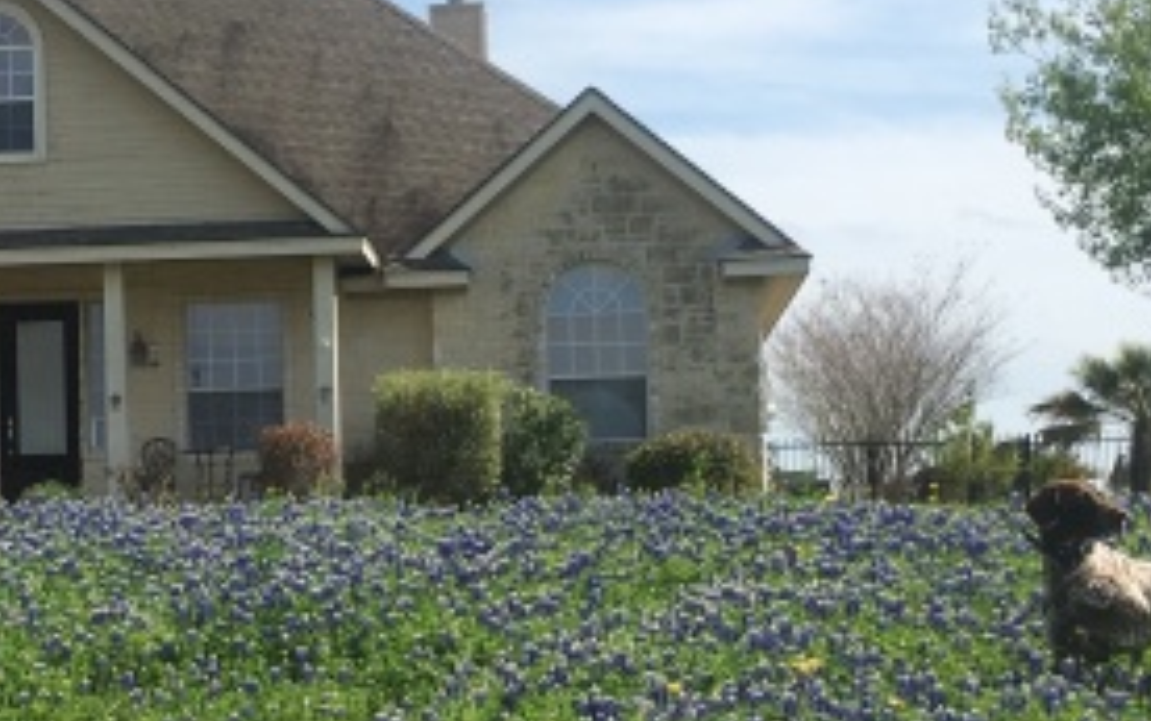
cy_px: 667
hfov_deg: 23.1
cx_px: 304
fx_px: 2794
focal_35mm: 89
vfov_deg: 14.5
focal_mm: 4.15
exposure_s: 1/1972
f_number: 2.2
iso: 25
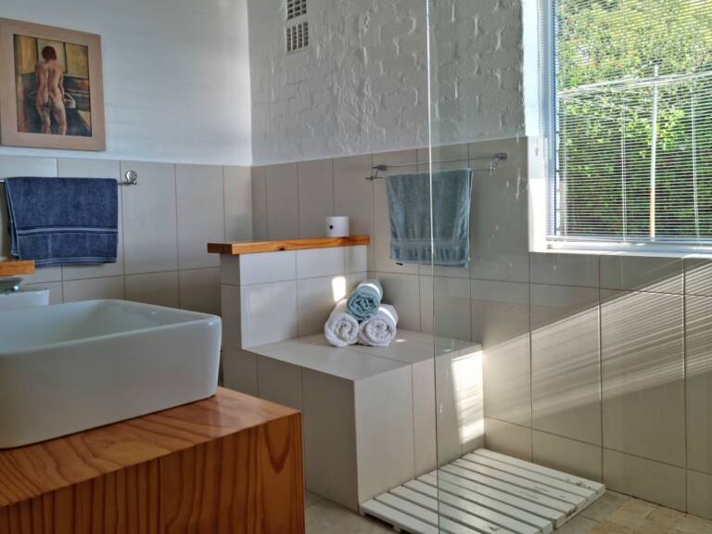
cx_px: 356
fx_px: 555
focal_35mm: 27
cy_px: 267
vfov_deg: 51.4
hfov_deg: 65.3
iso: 25
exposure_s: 1/100
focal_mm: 5.9
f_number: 2
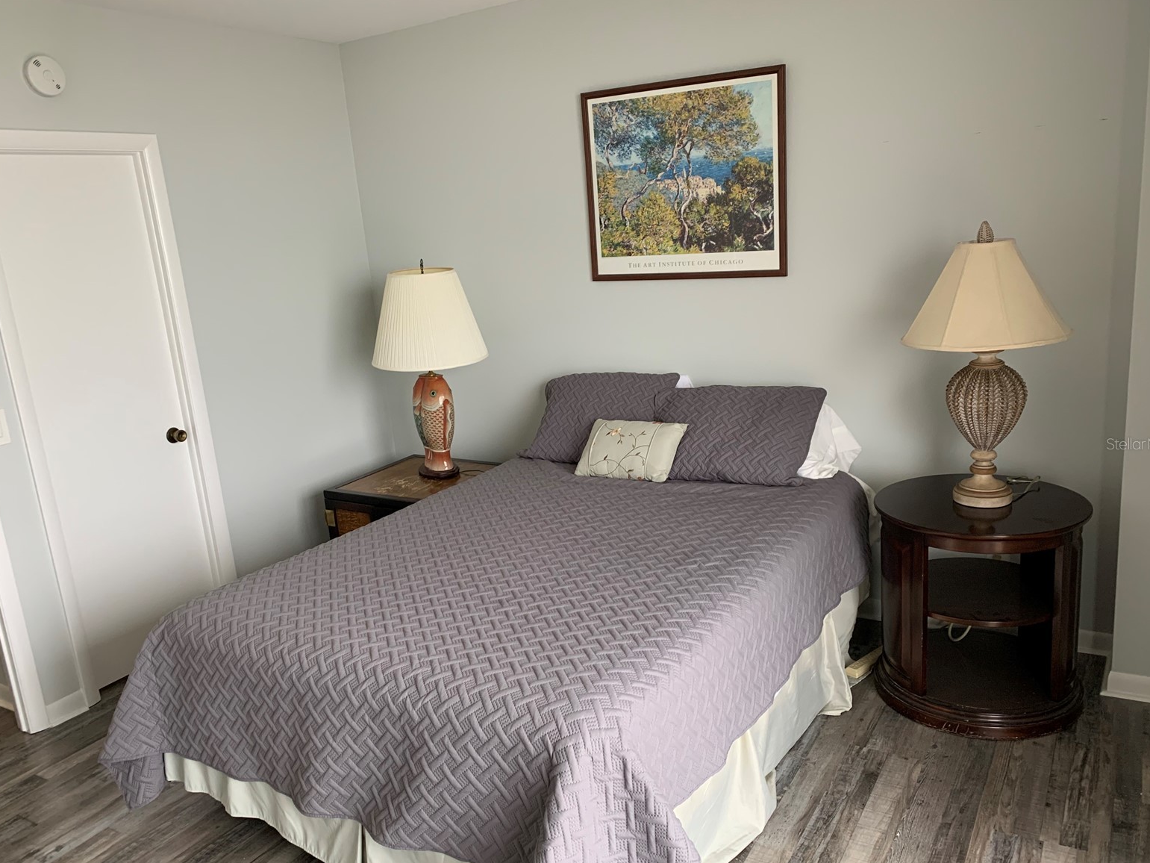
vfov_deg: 51.4
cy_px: 443
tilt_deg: -13.6
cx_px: 580
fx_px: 897
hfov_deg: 65.3
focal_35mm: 27
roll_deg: +4.0
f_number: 1.8
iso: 100
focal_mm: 4.25
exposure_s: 1/66
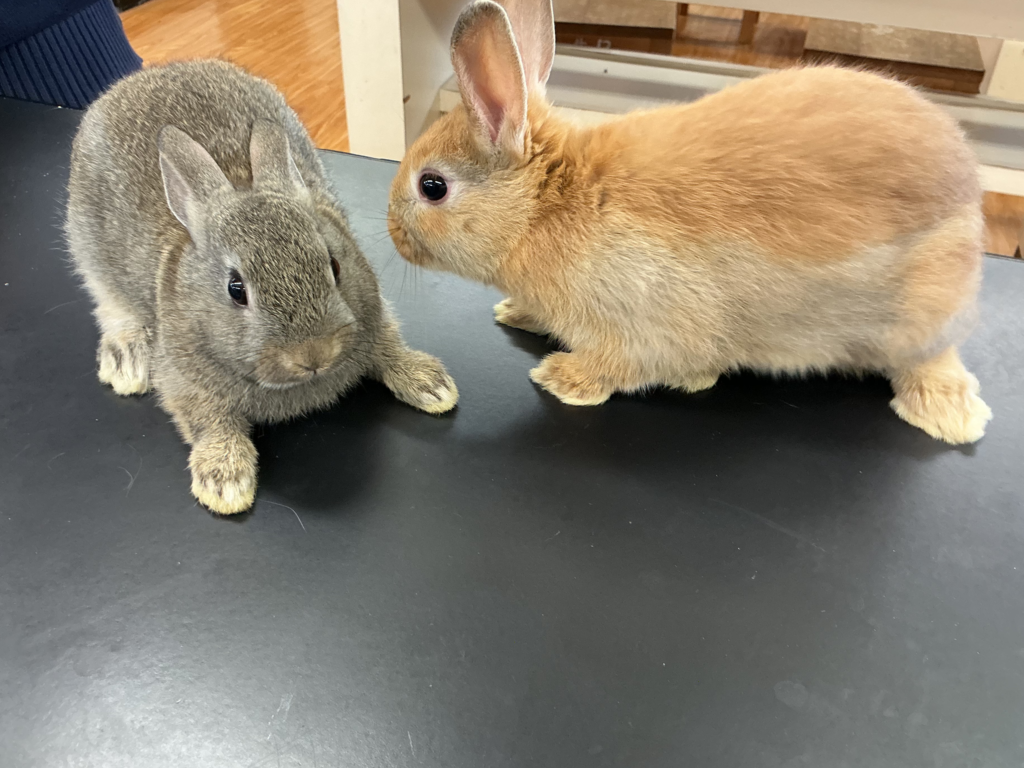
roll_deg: -0.8
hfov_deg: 56.8
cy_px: 351
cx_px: 492
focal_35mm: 32
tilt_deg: -36.7
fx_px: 947
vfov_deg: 44.1
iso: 100
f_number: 1.8
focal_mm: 3
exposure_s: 1/60
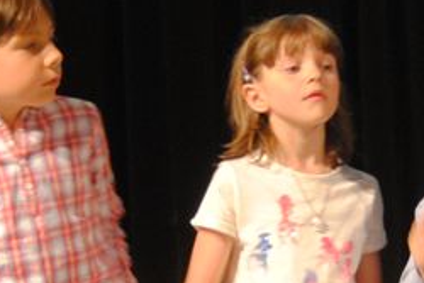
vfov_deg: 5.1
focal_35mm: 269
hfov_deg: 7.7
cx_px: 166
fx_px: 3170
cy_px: 277
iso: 280
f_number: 4
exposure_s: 1/30
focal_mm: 28
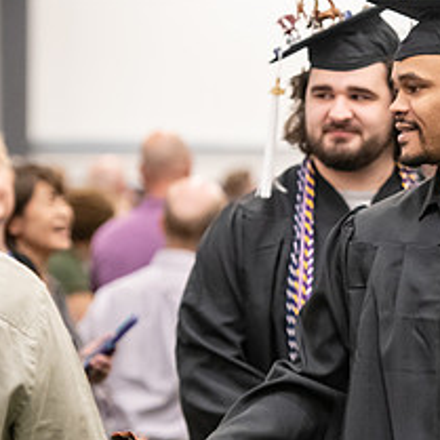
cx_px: 406
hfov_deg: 6.2
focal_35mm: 283
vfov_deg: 6.2
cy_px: 231
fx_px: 4070
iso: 3200
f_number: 3.2
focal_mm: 120
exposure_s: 1/200
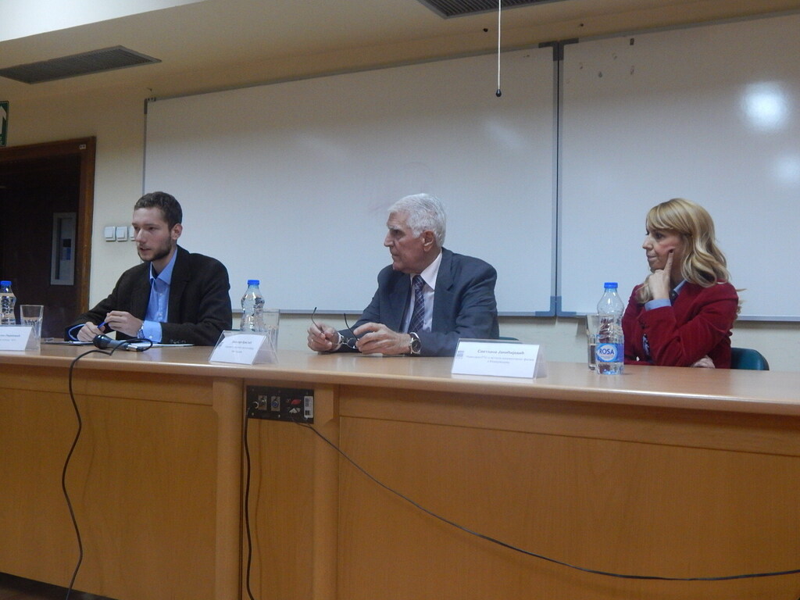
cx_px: 400
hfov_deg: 49.0
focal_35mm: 38
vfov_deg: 37.7
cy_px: 300
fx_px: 878
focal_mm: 6.8
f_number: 3.4
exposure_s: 1/20
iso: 400
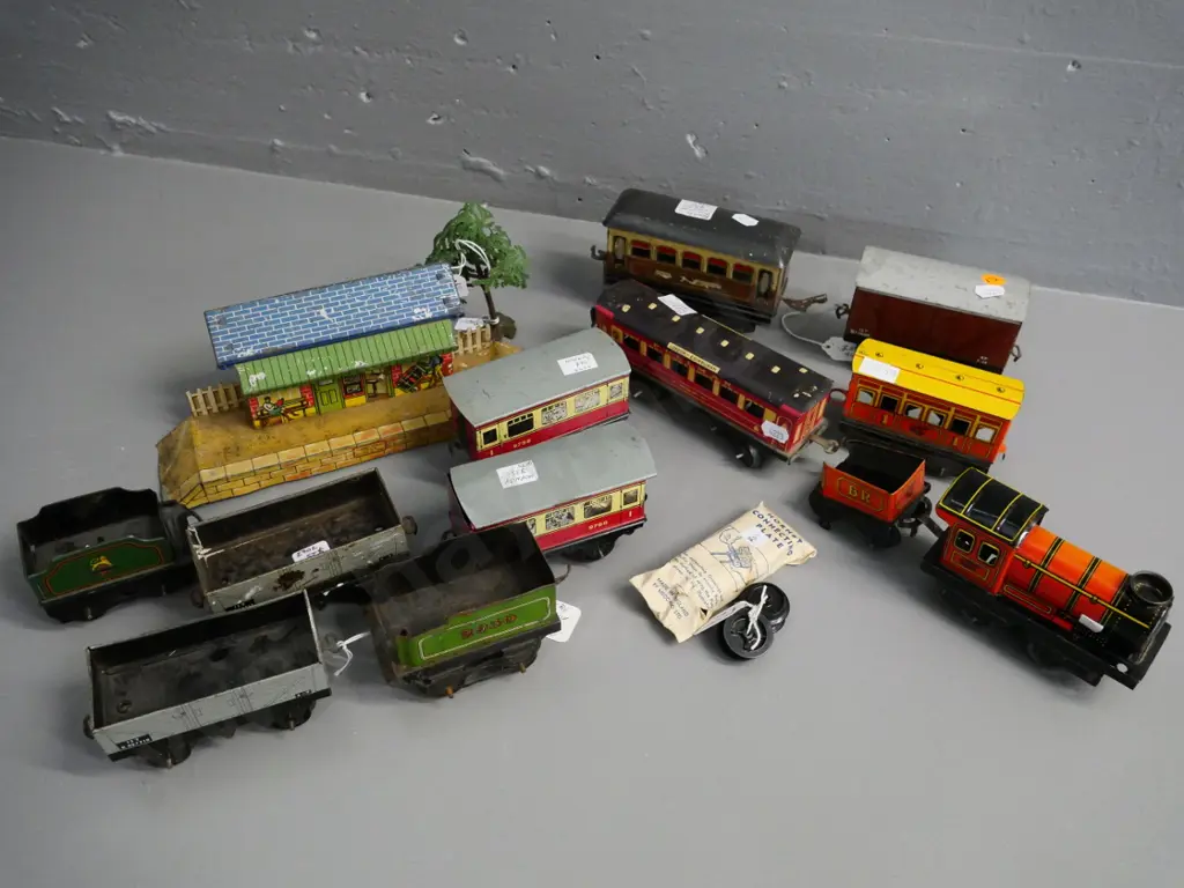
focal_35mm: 30
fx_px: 1026
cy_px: 444
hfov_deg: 60.0
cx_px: 592
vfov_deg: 46.8
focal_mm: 15
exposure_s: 1/125
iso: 3200
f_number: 5
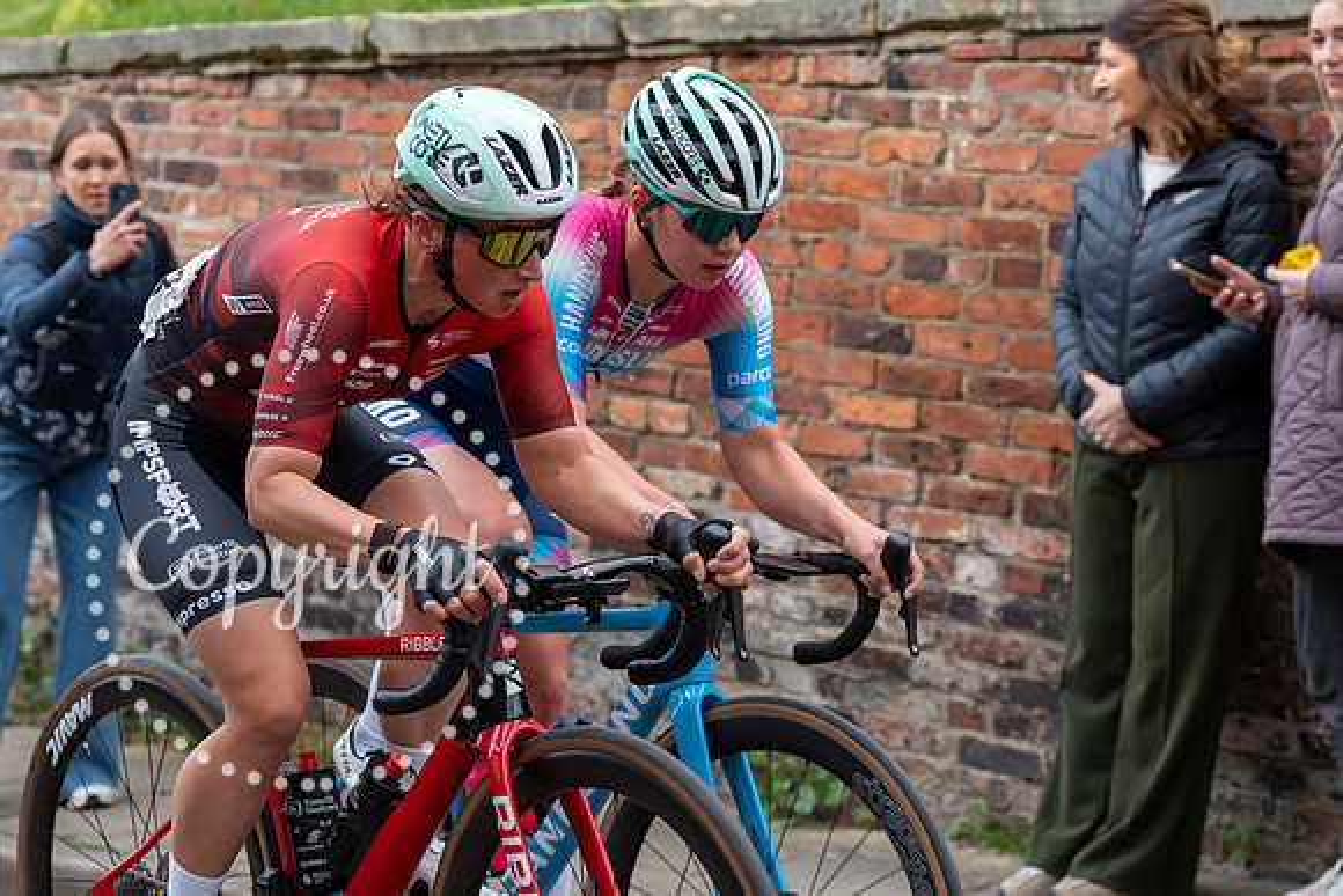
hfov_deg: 21.0
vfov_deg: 14.1
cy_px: 277
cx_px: 416
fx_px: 3607
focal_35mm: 97
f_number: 4
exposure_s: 1/1000
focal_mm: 70
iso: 500
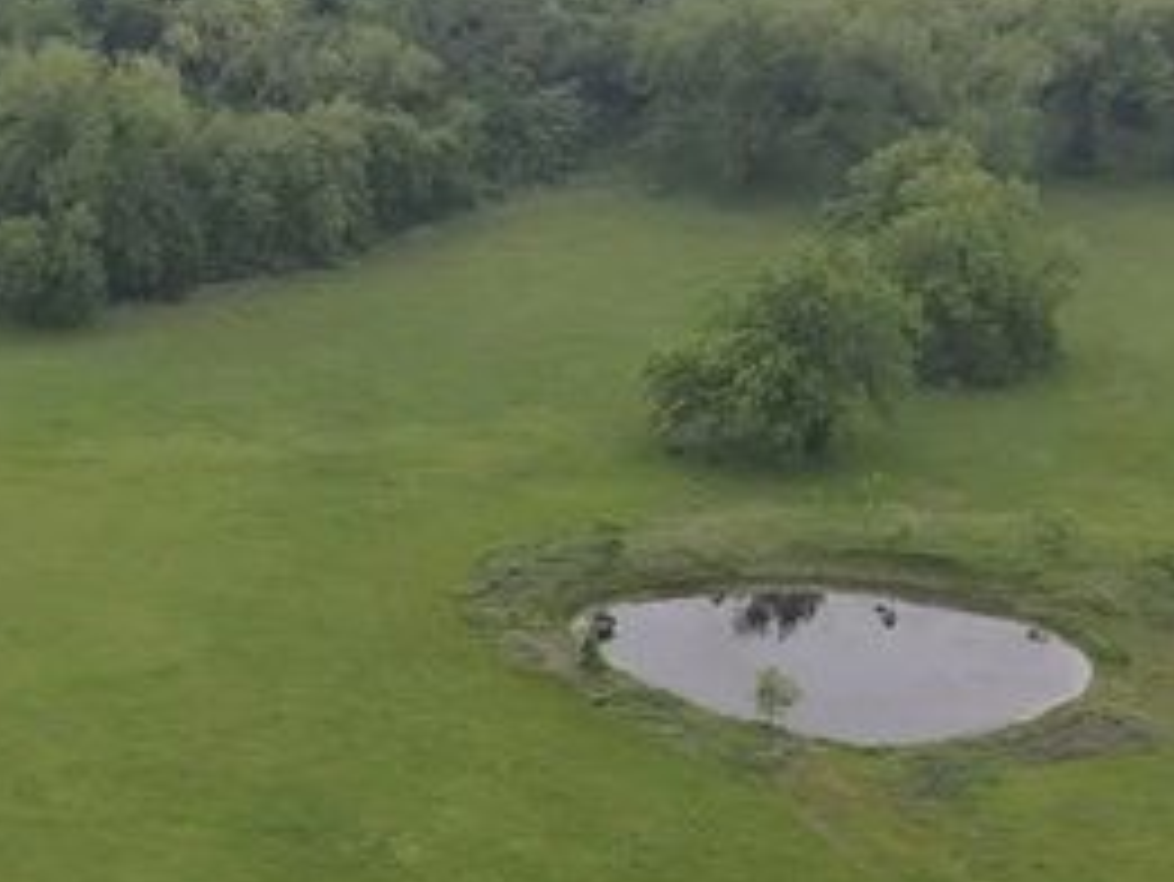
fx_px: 3189
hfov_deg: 20.0
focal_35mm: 94
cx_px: -108
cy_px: 1192
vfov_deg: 14.9
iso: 100
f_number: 2.8
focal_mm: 4.5
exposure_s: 1/320
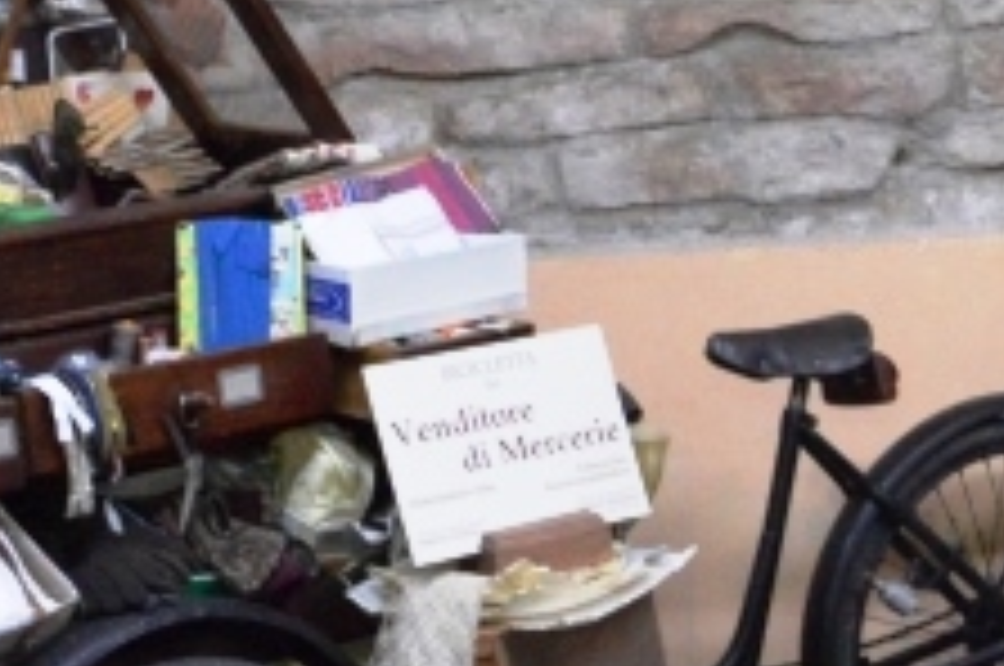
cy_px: 709
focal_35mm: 124
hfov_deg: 16.2
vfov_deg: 10.9
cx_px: 1045
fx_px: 3453
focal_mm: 18
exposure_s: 1/200
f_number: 3.5
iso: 3200
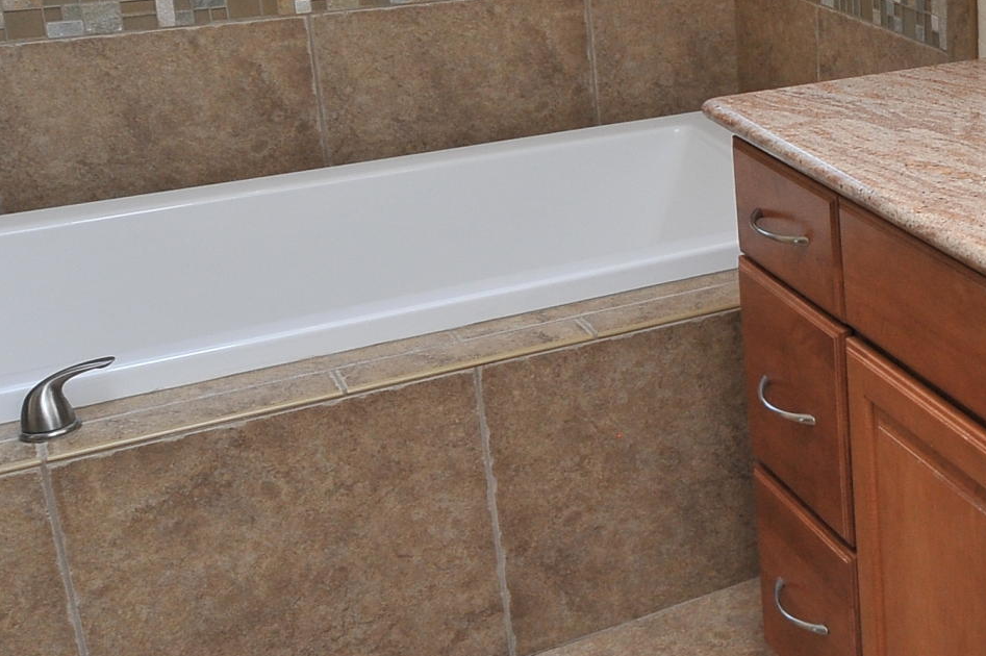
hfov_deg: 29.2
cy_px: 120
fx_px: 1560
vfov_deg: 23.4
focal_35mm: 57
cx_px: 1243
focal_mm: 18
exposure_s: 1/60
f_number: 16
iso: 1000
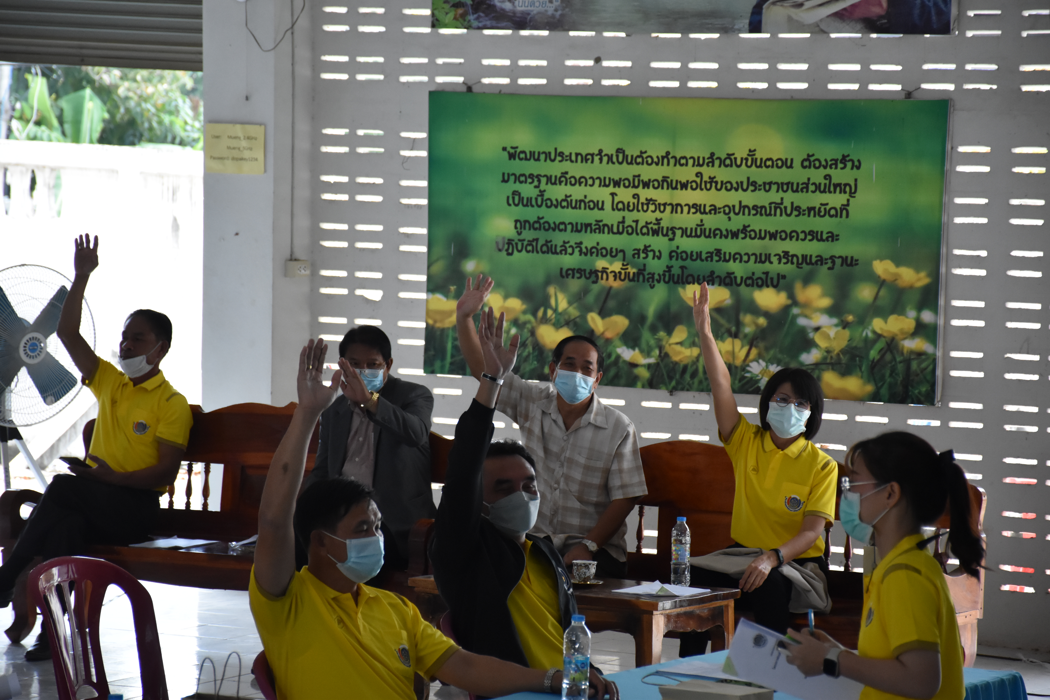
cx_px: 525
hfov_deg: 13.0
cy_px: 350
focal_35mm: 158
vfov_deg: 8.7
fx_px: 4593
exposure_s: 1/500
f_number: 5.6
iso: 2000
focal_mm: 105
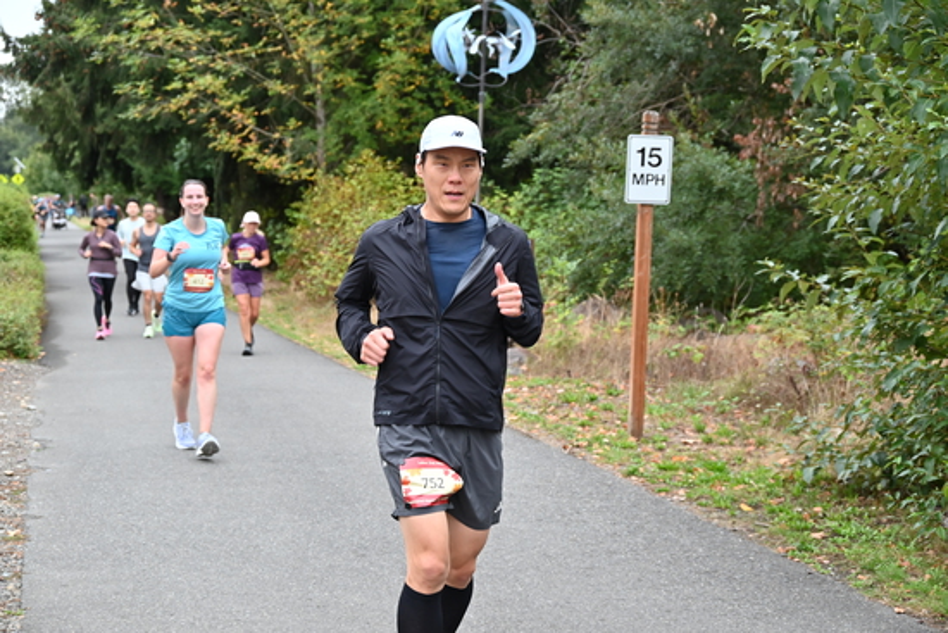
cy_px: 316
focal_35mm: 70
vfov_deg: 19.5
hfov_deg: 28.8
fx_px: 1844
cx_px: 474
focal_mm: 70
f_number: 6
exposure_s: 1/125
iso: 900
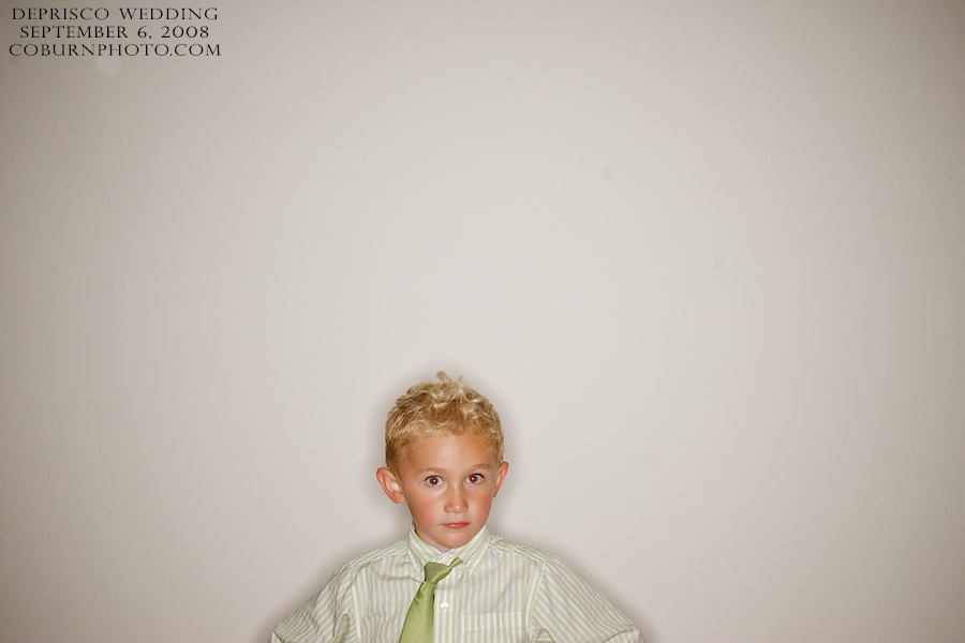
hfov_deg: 33.4
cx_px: 482
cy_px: 322
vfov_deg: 22.6
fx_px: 1608
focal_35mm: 60
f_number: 16
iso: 200
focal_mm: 40
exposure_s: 1/250
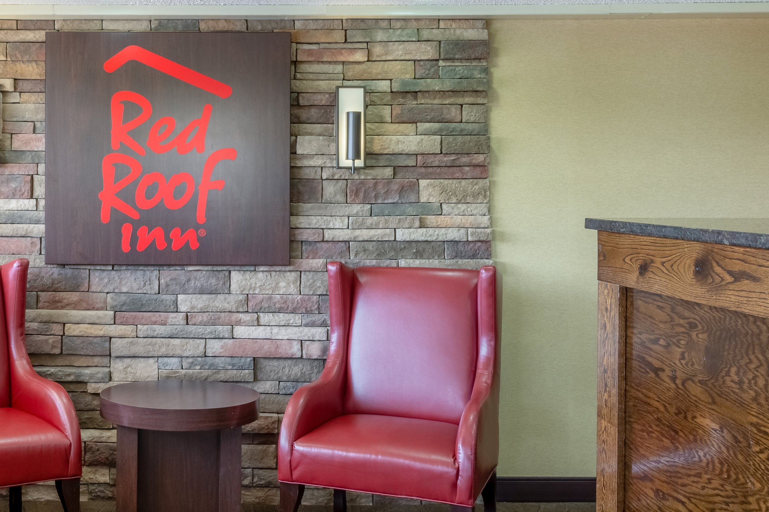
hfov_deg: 39.1
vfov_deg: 27.4
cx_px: 175
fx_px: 1047
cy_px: 178
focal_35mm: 49
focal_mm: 20
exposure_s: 1/125
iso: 400
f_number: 8
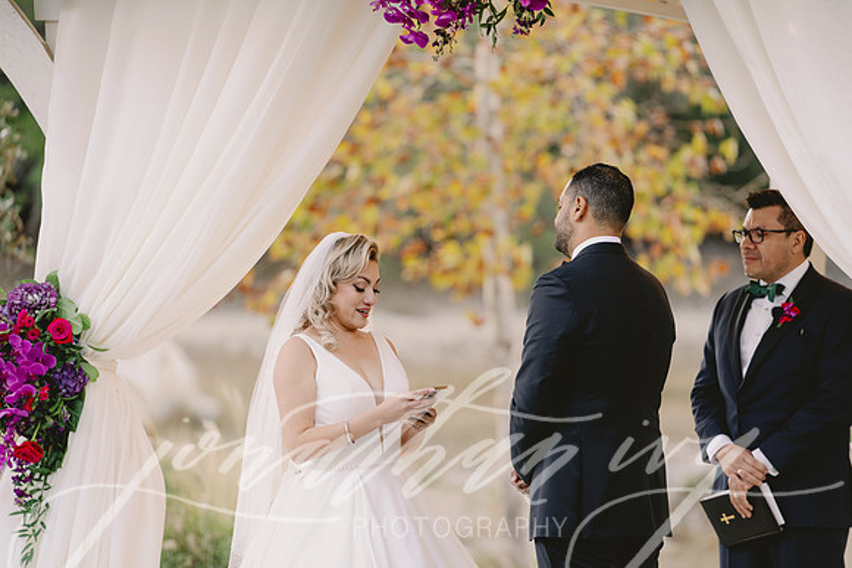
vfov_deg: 6.9
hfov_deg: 10.3
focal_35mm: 200
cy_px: 284
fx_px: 4734
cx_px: 426
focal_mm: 200
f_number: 3.2
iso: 800
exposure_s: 1/320
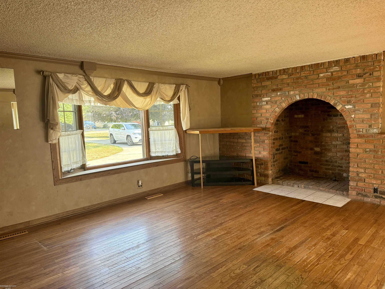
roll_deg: +1.6
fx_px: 267
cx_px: 192
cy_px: 144
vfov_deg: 56.8
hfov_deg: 71.6
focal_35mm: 24
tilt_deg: -5.7
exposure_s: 1/167
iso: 200
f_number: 1.78
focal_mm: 6.76
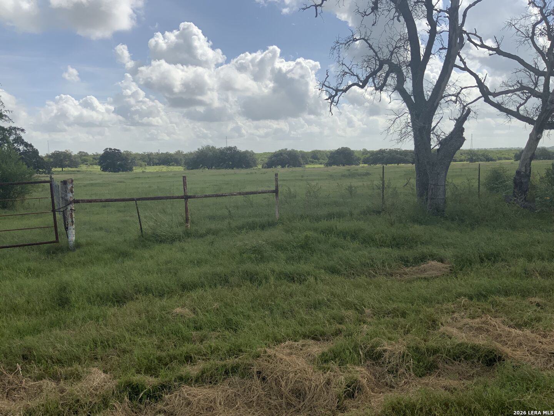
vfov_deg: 48.2
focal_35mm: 29
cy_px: 208
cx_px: 277
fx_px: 464
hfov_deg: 61.7
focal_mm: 3
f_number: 1.8
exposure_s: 1/2959
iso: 16
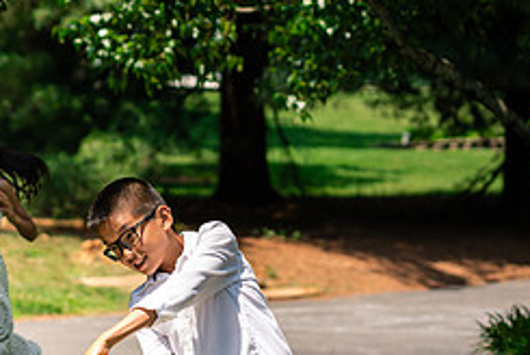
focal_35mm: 201
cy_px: 224
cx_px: -4
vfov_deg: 6.9
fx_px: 2963
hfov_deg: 10.1
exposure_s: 1/3200
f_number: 3.5
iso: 320
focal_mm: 85
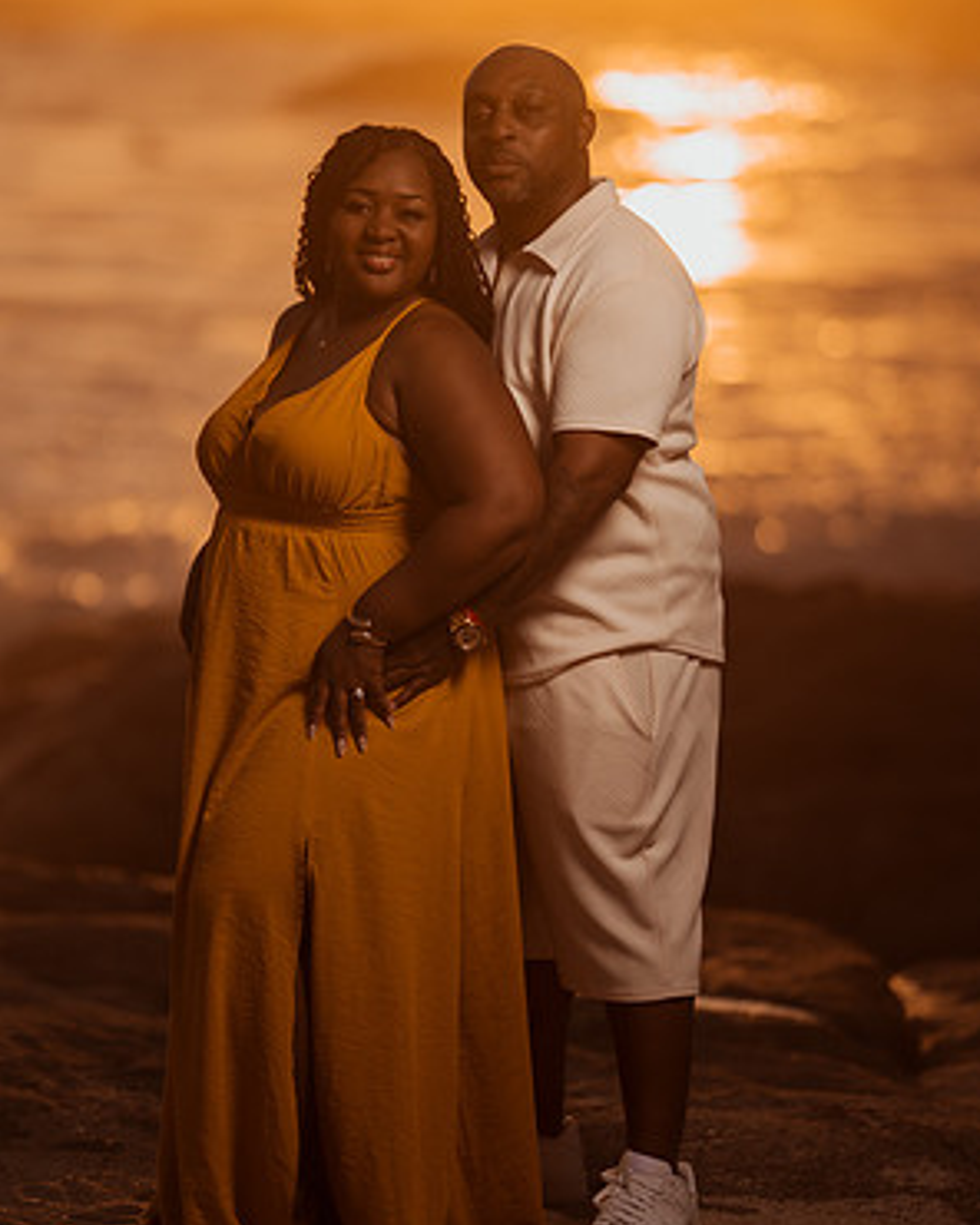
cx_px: 493
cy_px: 603
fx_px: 5583
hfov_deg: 10.0
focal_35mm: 154
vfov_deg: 12.5
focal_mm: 135
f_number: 1.8
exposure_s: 1/8000
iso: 100
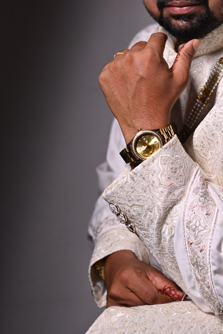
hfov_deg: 15.5
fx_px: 809
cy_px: 63
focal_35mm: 87
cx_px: 195
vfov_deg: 23.0
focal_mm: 49
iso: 1000
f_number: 2.8
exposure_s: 1/200
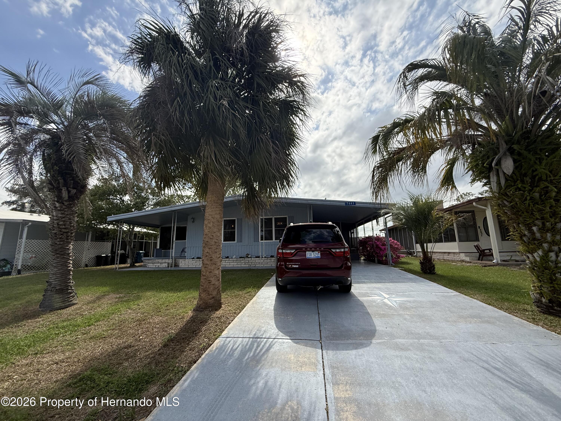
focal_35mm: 14
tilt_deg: +10.9
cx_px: 280
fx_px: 227
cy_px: 210
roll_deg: +0.8
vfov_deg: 85.7
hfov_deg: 102.1
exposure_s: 1/2611
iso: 64
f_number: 2.2
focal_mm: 2.22
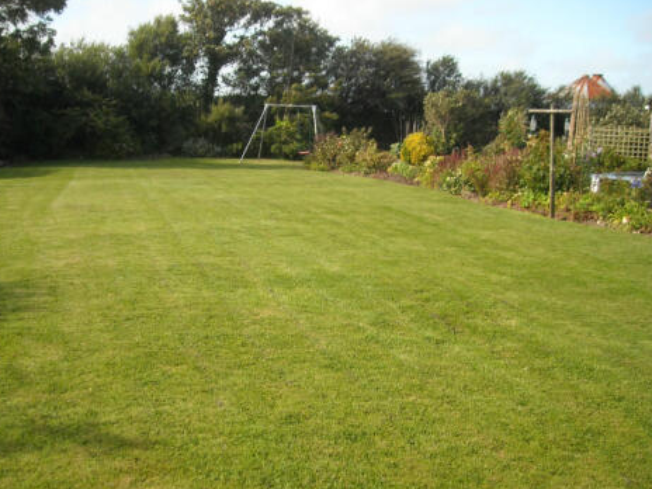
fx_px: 829
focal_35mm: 44
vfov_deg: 32.8
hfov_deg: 42.7
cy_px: 293
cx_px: 254
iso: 64
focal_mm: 5.7
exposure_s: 1/129
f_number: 5.6
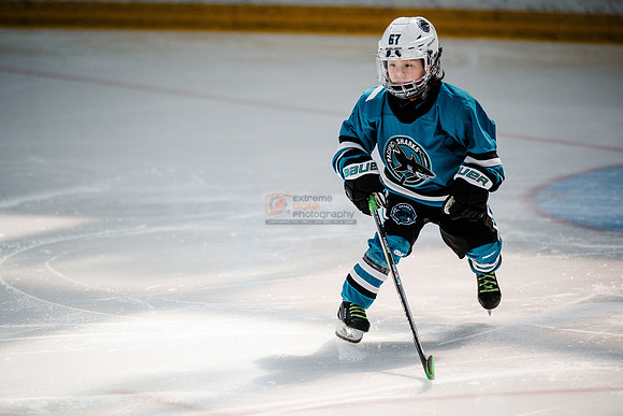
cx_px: 312
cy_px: 208
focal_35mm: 247
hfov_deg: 8.3
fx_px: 4275
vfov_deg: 5.6
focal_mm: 247
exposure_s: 1/4000
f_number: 3.2
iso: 1250
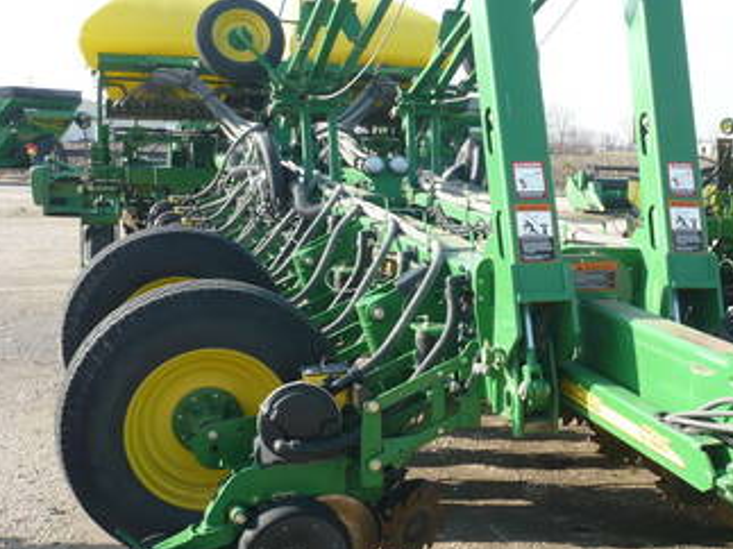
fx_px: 1249
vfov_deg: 24.8
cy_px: 261
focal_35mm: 59
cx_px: 599
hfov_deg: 31.7
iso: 100
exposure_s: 1/400
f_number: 2.8
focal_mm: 5.8
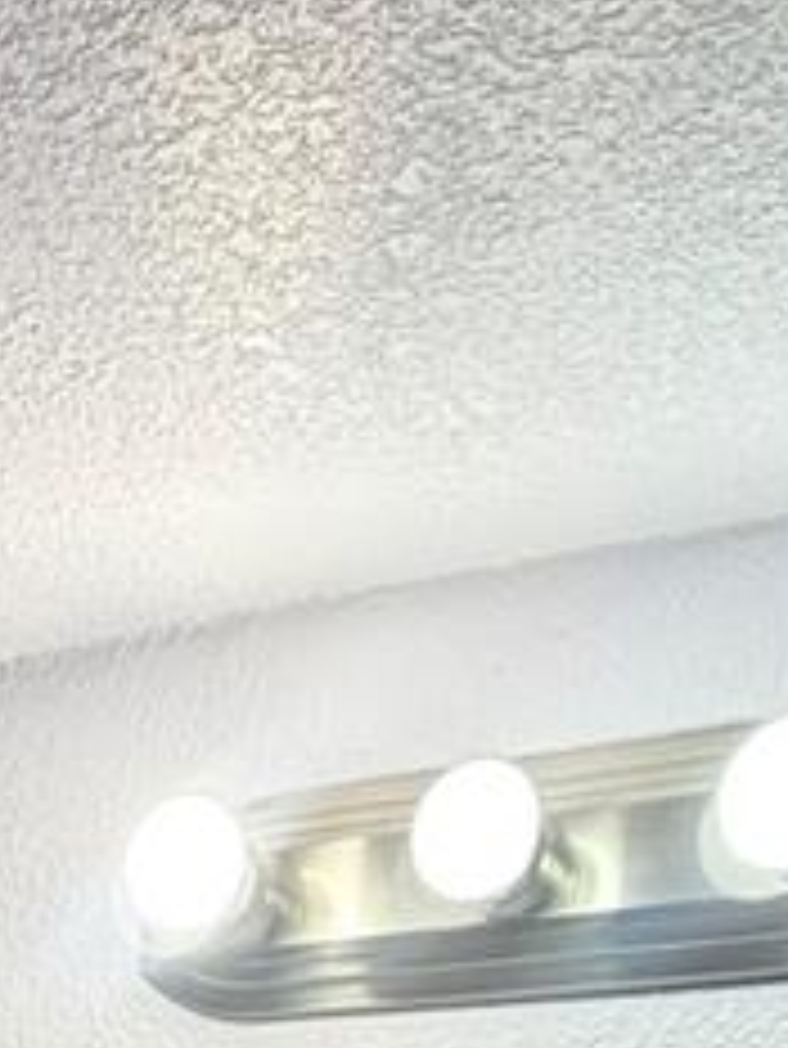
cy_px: 2163
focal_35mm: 72
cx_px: -297
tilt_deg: -17.0
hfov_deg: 18.7
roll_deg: -3.8
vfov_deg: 17.7
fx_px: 2183
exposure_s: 1/120
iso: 200
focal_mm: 2.22
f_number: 2.2
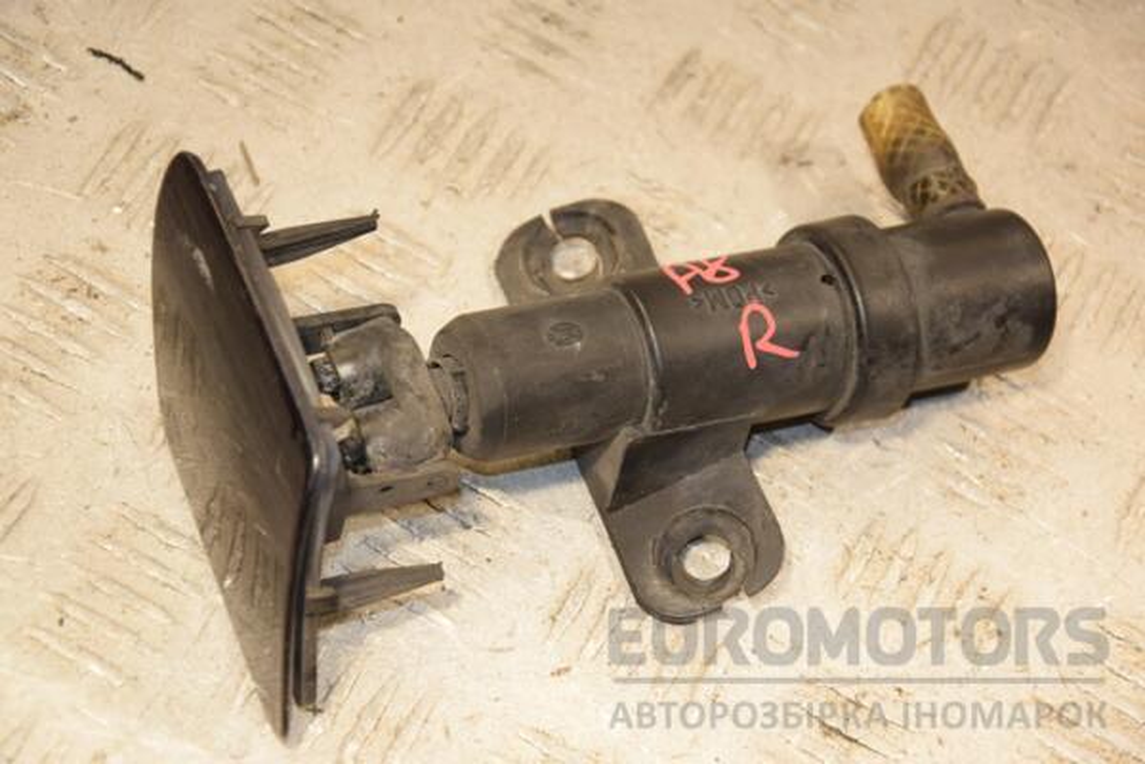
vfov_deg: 13.0
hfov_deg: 19.5
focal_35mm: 105
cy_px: 382
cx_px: 572
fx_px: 3339
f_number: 5.3
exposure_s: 1/200
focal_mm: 70
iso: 800
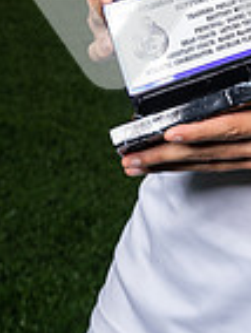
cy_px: -148
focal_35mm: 131
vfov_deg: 14.2
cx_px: 347
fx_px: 1263
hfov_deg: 11.0
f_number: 7.1
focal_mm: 43
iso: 320
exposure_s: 1/250
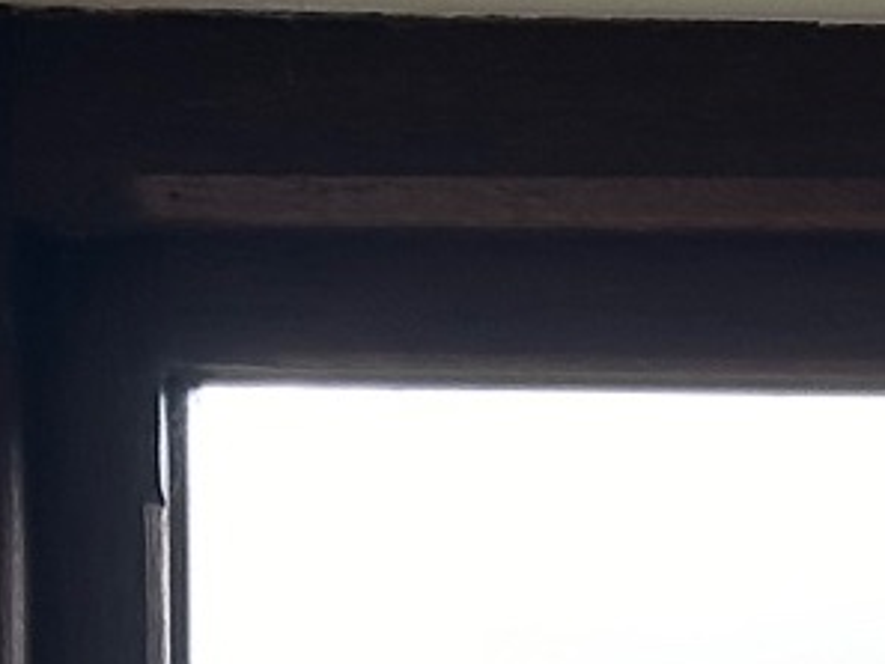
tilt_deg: -0.8
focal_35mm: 331
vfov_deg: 4.3
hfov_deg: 5.8
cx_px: 1901
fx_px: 8466
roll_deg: +0.5
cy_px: 1998
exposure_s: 1/116
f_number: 1.78
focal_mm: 6.86
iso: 40
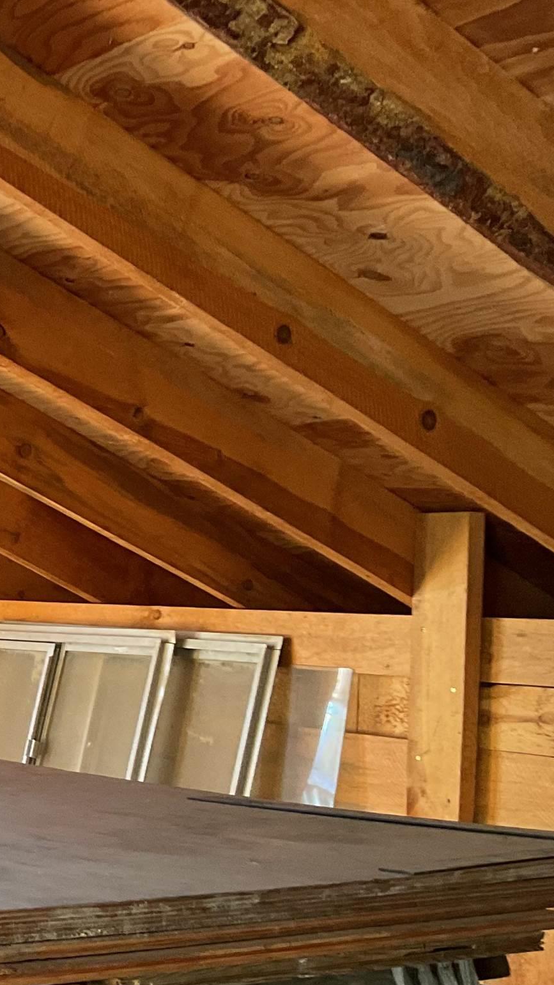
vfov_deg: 33.3
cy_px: 573
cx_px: -393
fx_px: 1645
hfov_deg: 16.5
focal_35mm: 63
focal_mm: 3
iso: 64
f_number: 1.8
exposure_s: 1/60
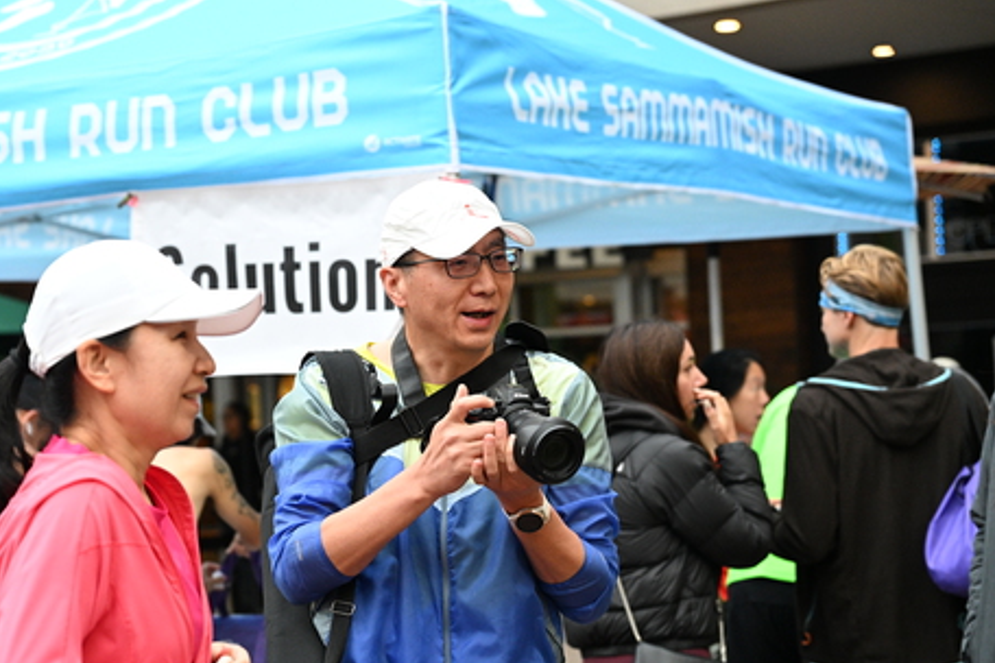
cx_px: 406
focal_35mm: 88
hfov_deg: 23.1
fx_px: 2432
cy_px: 359
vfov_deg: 15.5
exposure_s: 1/500
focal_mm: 73
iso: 3200
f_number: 4
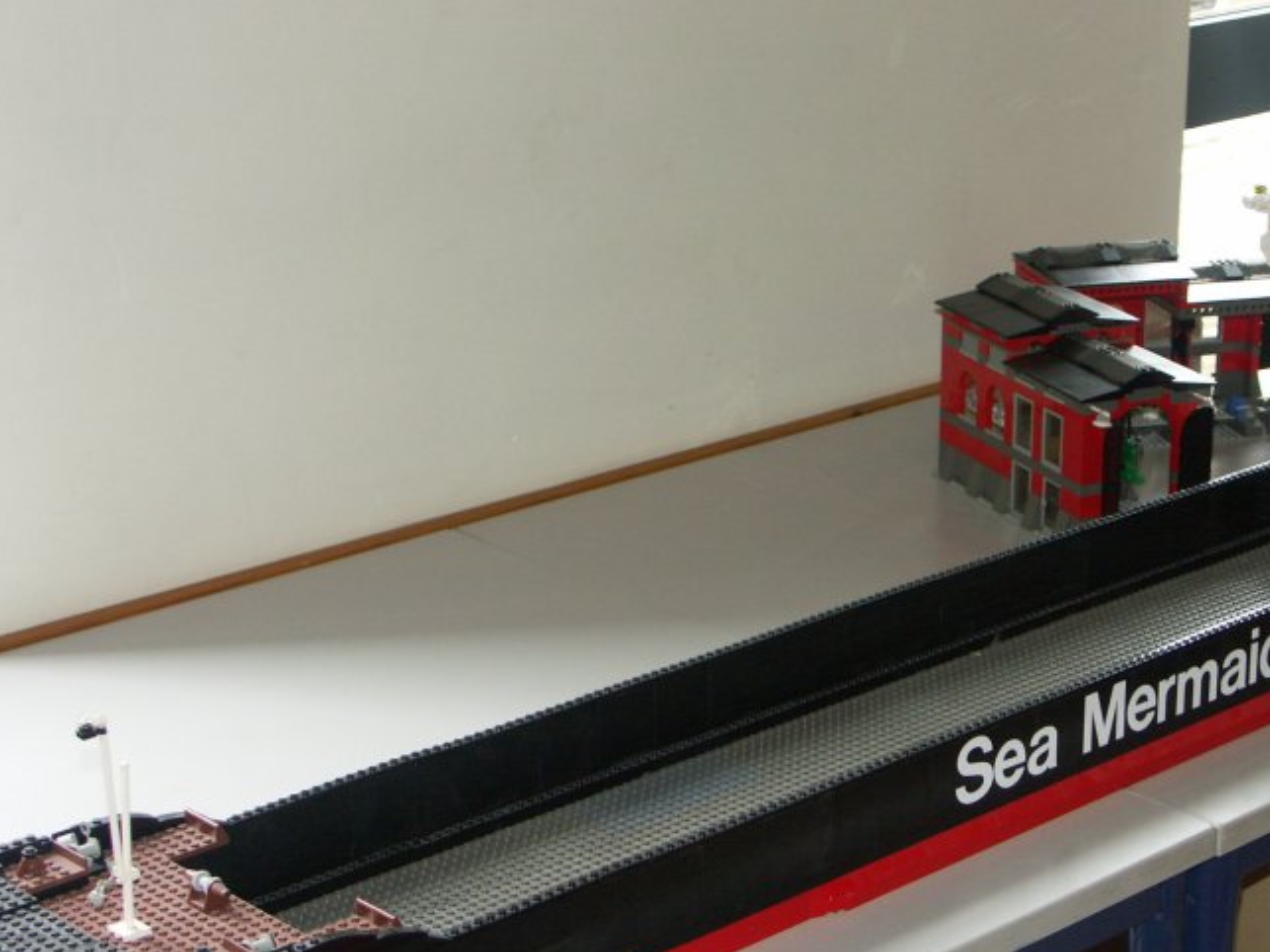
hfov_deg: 24.9
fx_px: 2861
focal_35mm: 78
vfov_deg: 18.9
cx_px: 875
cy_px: 593
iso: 125
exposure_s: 1/50
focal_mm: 12.57
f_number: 2.8
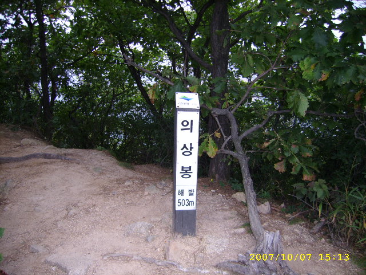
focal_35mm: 35
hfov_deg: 52.6
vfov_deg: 40.7
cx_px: 183
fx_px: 370
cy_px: 138
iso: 100
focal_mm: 5.95
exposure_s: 1/30
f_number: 2.8
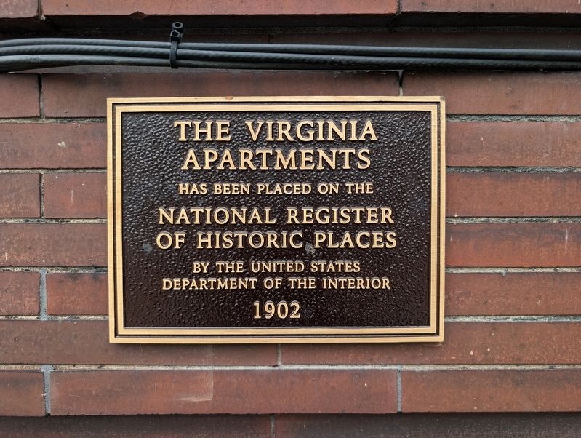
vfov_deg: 57.0
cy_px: 219
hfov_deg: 71.5
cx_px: 290
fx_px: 403
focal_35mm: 24
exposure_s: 1/238
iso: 26
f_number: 1.68
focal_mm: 6.9
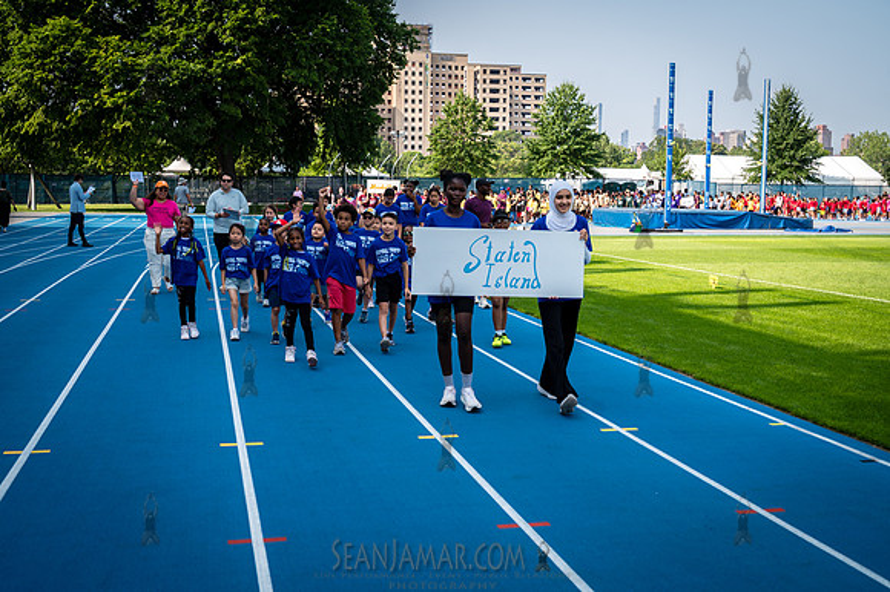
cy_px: 296
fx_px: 1008
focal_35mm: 41
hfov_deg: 47.6
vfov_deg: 32.8
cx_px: 445
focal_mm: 40
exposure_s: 1/320
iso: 100
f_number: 5
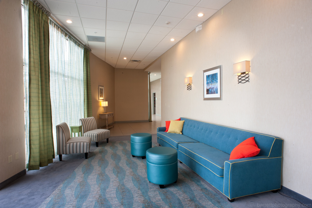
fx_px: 173
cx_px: 156
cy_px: 104
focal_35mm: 20
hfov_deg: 84.0
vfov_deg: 61.9
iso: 400
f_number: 22
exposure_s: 1/6
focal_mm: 20
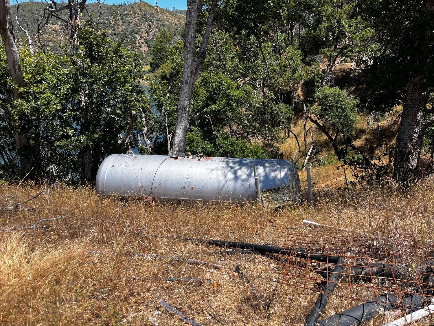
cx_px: 217
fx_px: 326
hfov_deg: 67.3
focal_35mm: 26
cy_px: 163
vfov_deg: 53.1
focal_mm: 5.1
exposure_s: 1/2410
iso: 50
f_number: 1.6
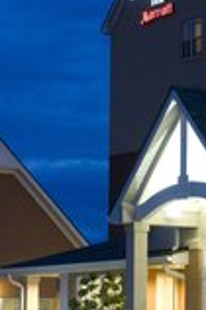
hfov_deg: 7.5
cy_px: 206
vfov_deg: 11.3
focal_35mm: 182
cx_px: 222
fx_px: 1565
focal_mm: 50
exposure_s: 1
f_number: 5.6
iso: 200
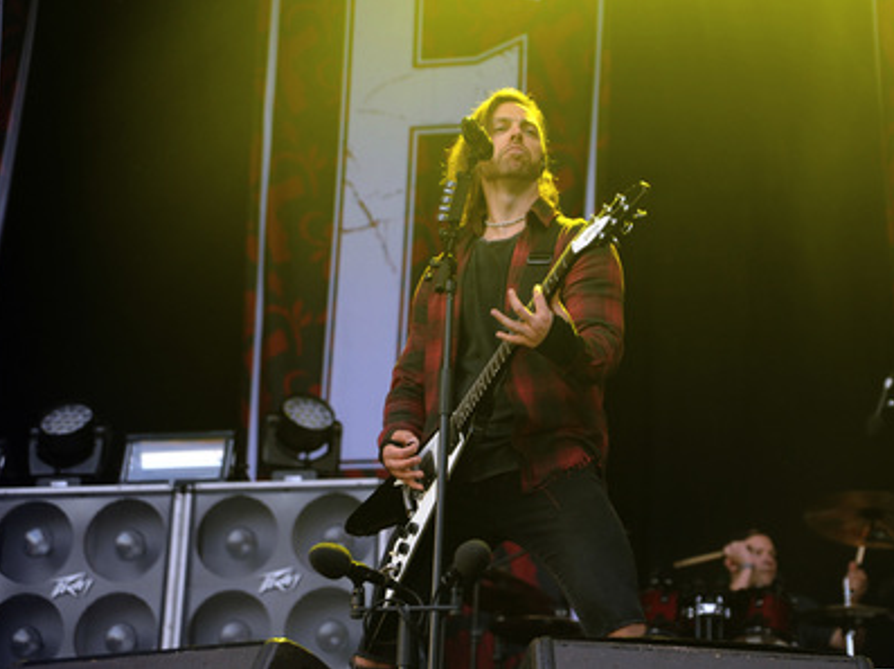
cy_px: 333
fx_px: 1858
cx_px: 495
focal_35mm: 72
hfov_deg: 27.0
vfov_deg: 20.4
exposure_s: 1/200
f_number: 3.2
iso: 800
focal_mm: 66
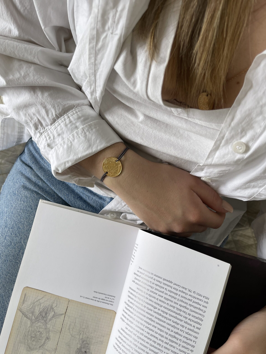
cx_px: 133
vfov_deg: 67.3
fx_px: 266
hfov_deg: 53.1
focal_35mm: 26
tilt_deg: -84.1
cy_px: 177
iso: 32
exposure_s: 1/117
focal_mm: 5.1
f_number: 1.6
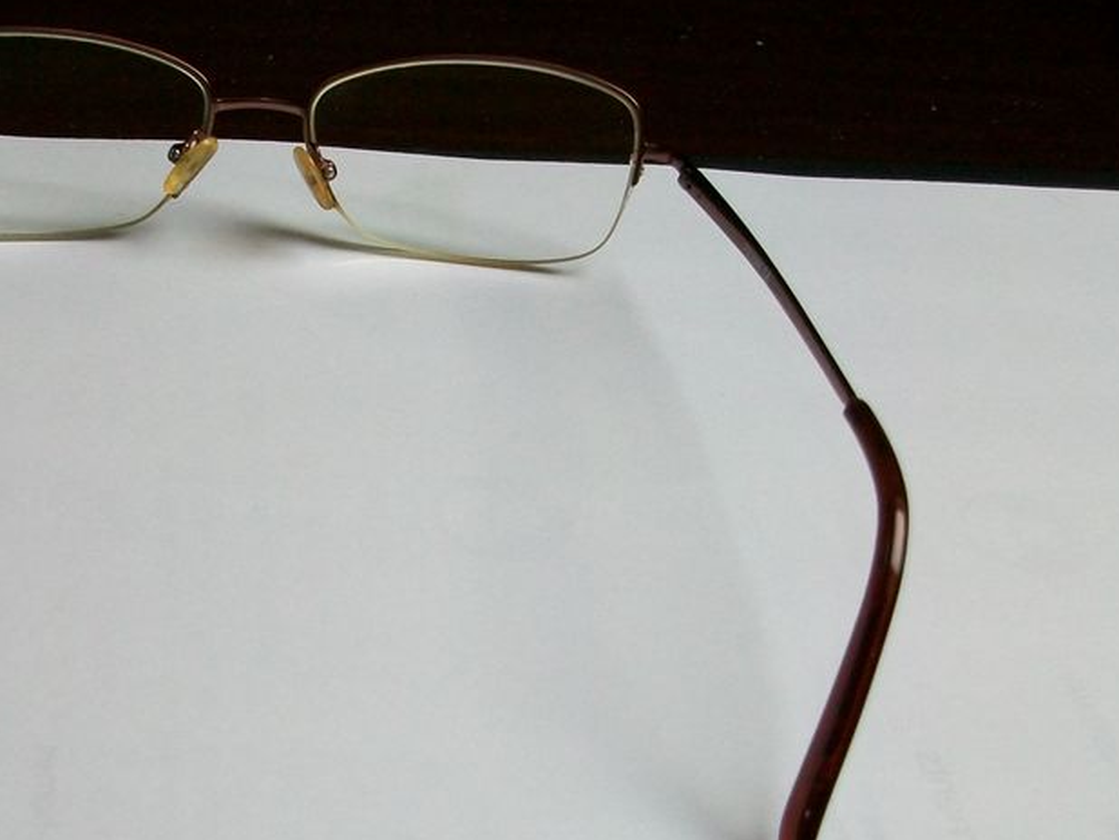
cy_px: 398
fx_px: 1779
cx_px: 340
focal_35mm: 55
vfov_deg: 26.6
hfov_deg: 34.5
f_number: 2.8
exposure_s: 1/60
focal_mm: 5.7
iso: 120
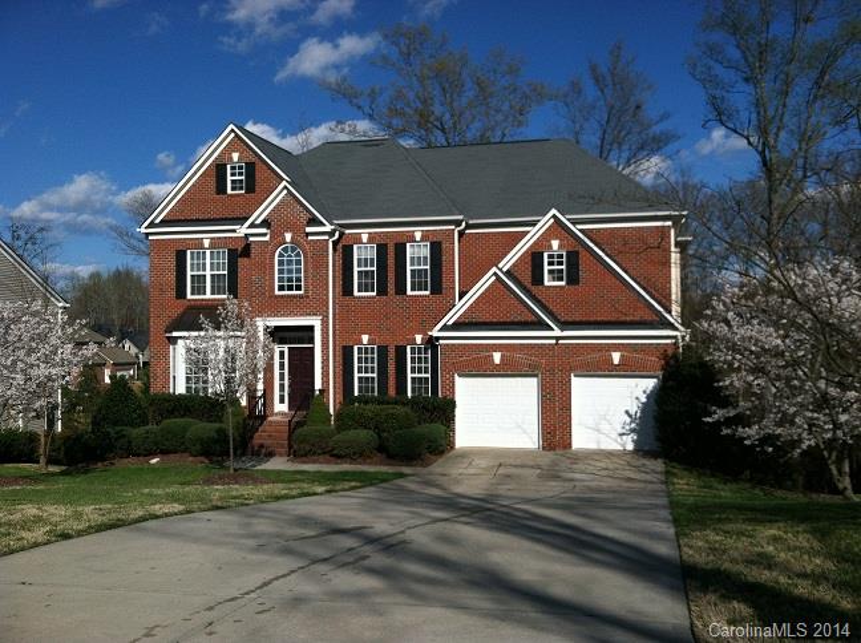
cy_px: 322
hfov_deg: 52.7
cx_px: 430
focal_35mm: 35
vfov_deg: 40.6
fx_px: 869
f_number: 2.8
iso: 80
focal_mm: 3.85
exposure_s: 1/2018
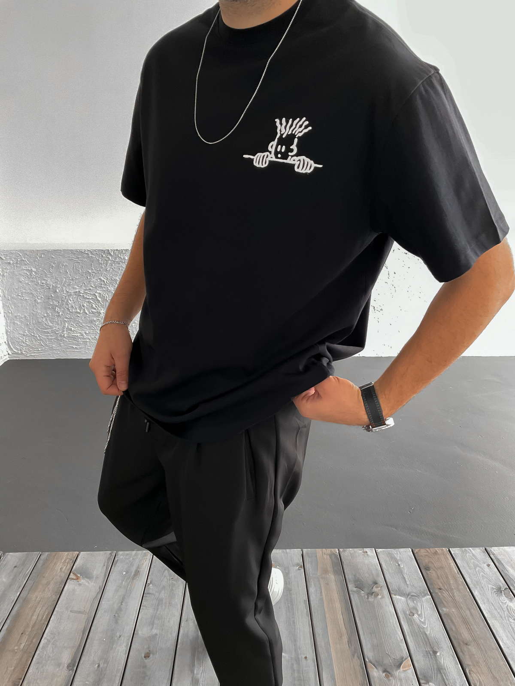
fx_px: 575
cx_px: 258
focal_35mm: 29
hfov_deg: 48.2
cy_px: 343
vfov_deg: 61.7
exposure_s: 1/60
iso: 80
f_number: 1.8
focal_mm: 3
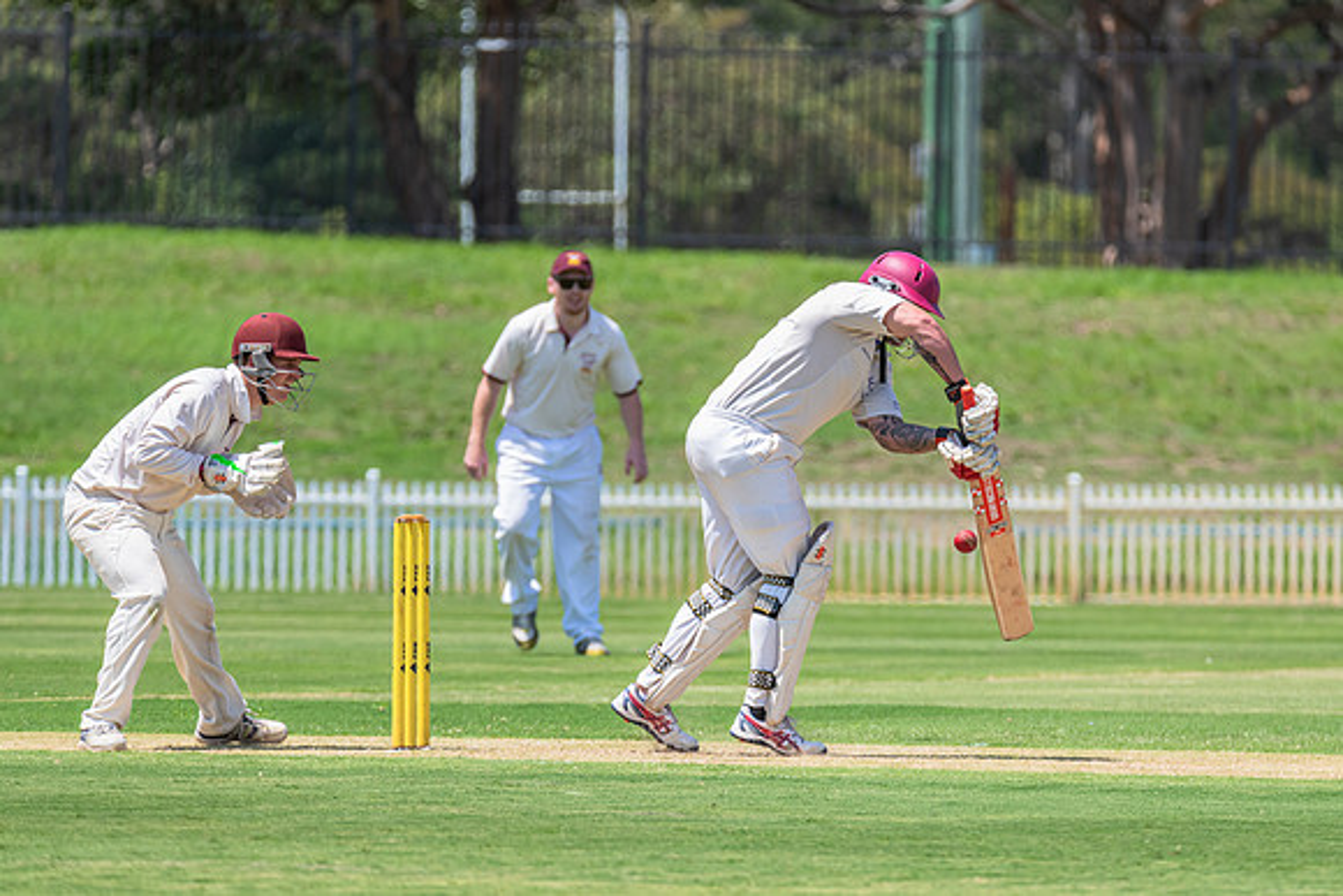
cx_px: 838
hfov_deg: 4.3
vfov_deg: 2.8
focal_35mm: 484
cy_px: 502
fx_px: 18046
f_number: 7.1
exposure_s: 1/1250
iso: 400
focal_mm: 380
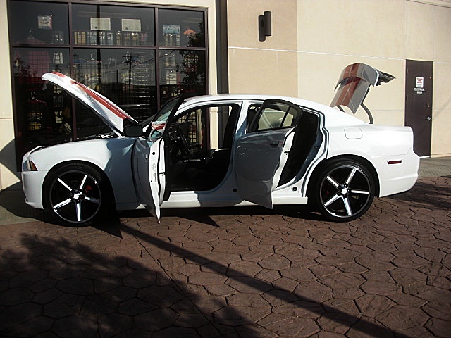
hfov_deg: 51.4
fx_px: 469
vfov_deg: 39.7
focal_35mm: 36
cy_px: 169
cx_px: 226
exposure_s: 1/160
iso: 50
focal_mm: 6.3
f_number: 7.9
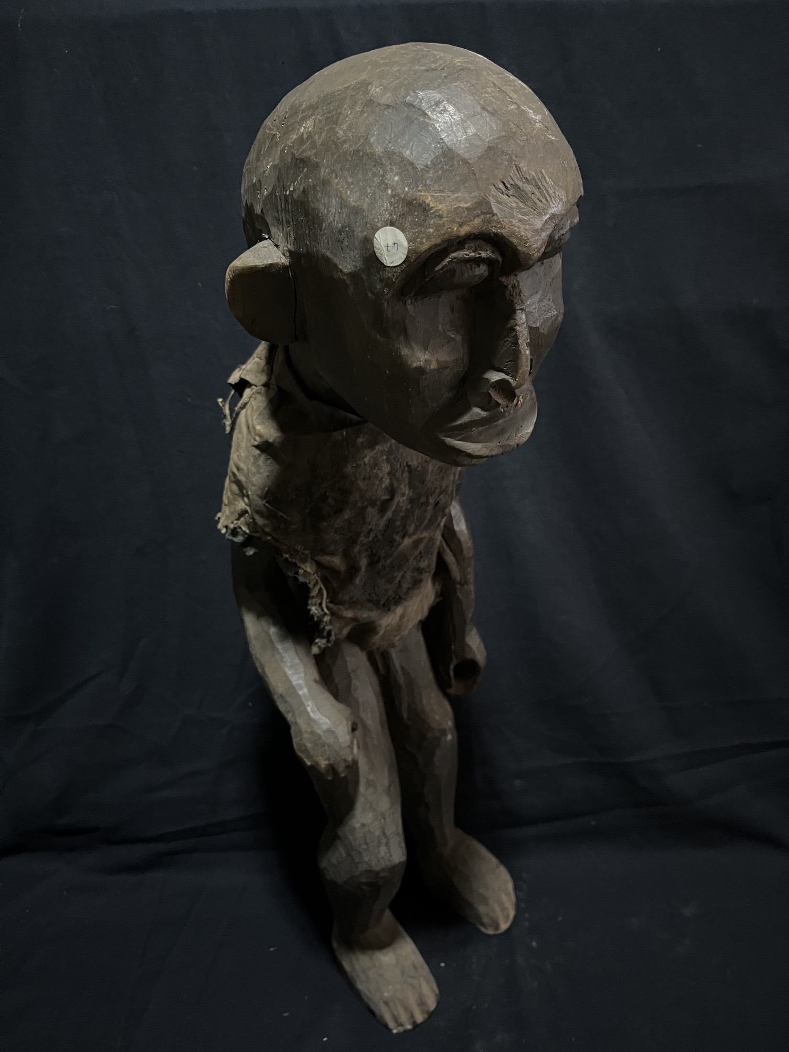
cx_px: 394
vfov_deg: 67.3
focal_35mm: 26
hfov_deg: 53.1
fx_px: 790
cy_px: 526
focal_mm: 5.1
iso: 1000
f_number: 1.6
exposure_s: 1/19
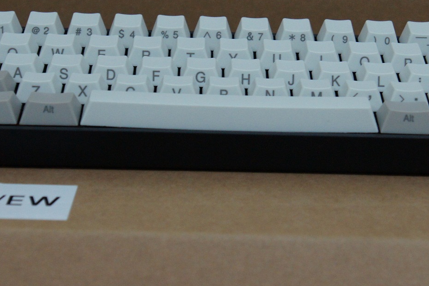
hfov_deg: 19.1
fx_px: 1275
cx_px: 249
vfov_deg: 12.8
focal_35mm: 107
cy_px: 71
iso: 1600
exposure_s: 1/30
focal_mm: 40
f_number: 6.3
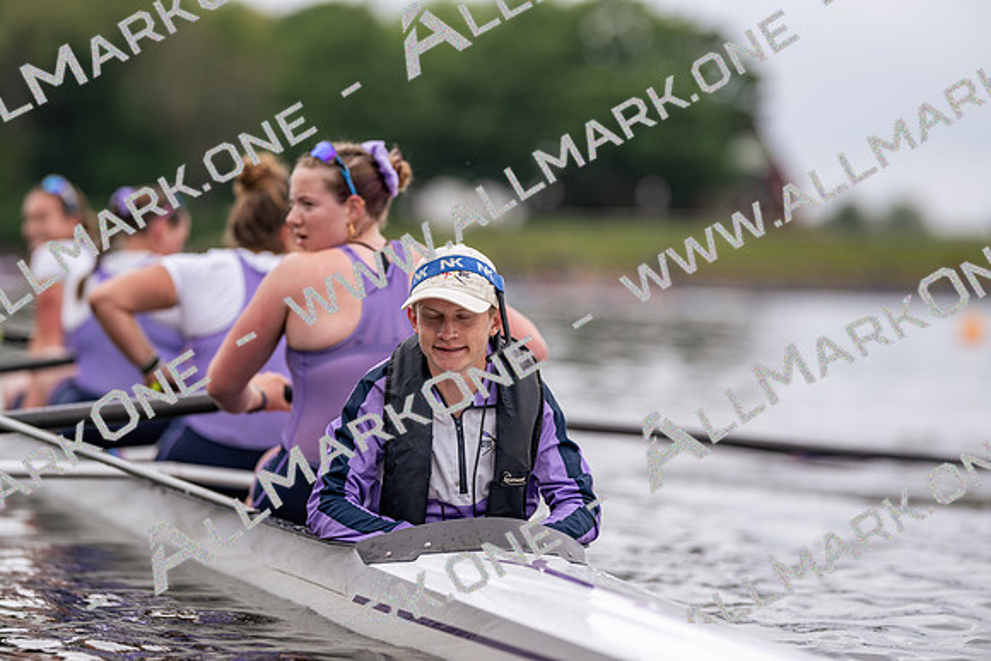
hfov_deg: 15.2
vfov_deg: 10.2
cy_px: 330
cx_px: 496
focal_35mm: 135
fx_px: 3717
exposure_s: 1/1000
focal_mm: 135
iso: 64
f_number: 1.8
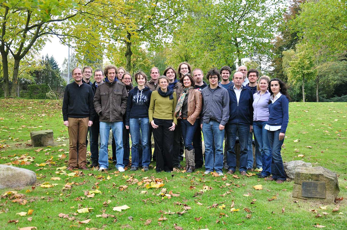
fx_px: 462
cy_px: 115
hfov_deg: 41.2
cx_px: 174
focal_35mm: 48
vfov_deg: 28.0
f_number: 4.5
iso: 800
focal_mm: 32
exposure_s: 1/640
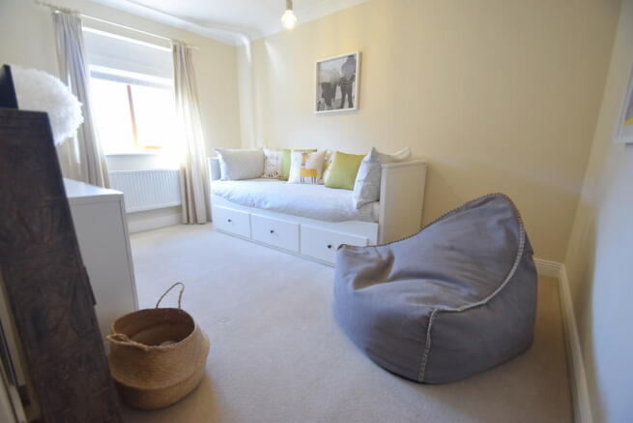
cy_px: 212
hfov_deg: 100.4
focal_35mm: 15
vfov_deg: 77.4
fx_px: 264
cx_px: 316
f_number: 4
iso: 400
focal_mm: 10
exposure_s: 1/60
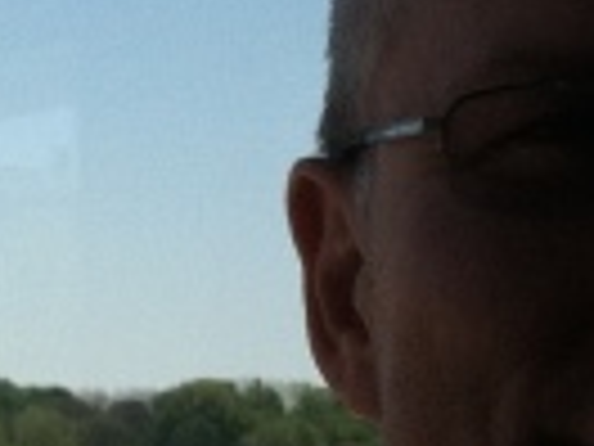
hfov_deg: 9.2
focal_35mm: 212
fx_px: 3638
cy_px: 164
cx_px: -184
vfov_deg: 7.0
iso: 80
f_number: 2.8
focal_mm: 3.85
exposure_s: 1/1515
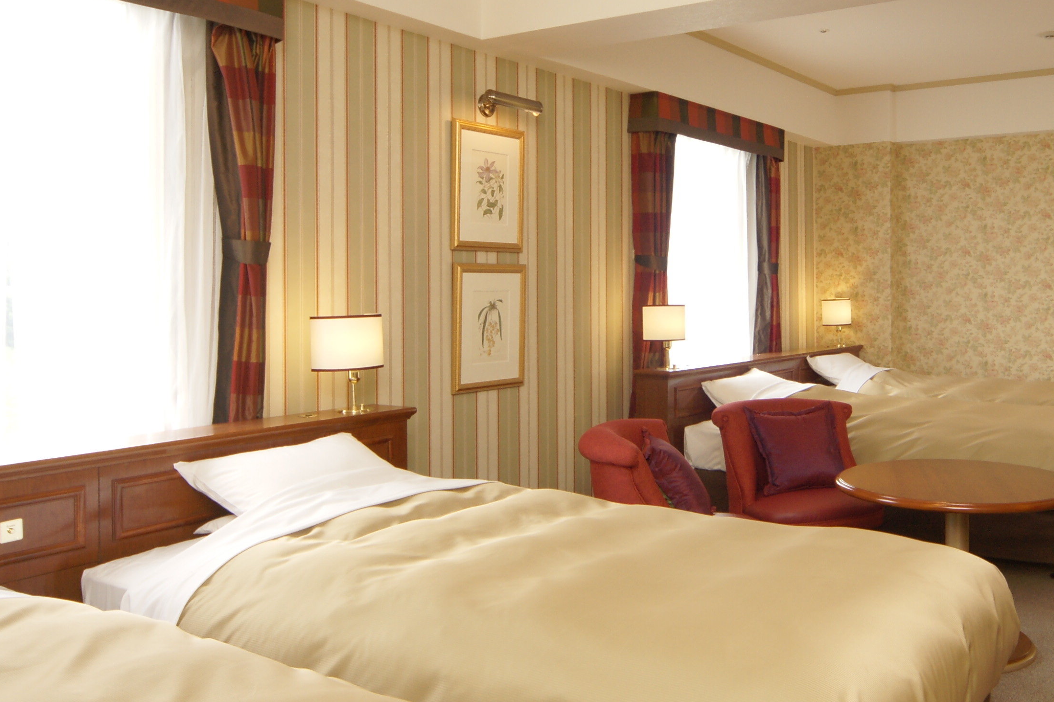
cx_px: 696
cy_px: 284
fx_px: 966
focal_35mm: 33
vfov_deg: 39.8
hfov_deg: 56.1
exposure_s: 1/30
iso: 400
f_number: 8
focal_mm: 12
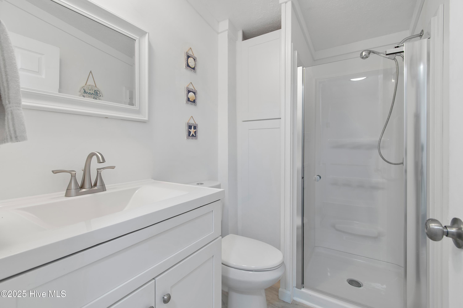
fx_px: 193
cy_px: 154
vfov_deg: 77.3
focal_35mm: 15
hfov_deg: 100.4
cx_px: 232
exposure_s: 1/20
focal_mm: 10
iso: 100
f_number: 4.5
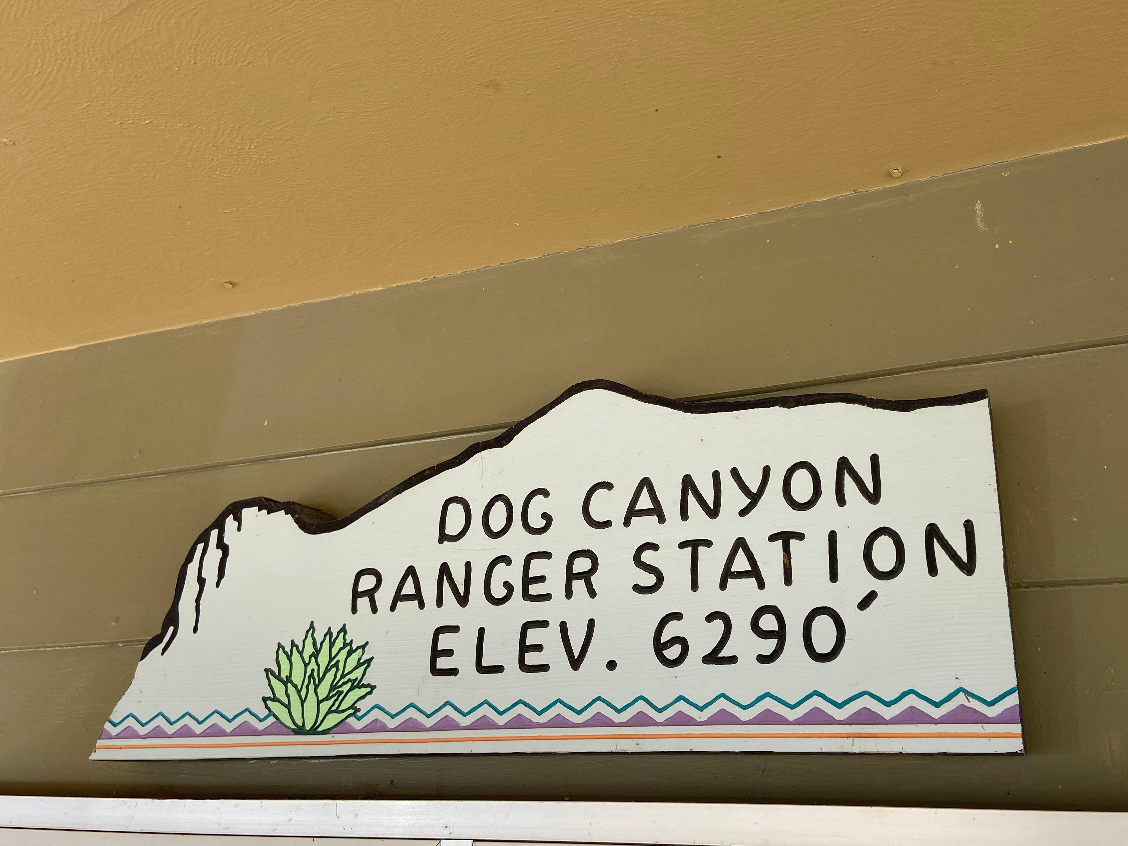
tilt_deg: +16.9
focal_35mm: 31
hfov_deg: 58.0
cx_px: 667
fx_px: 1010
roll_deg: -0.8
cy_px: 480
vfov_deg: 45.3
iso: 32
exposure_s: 1/260
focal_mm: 4.25
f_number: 1.8
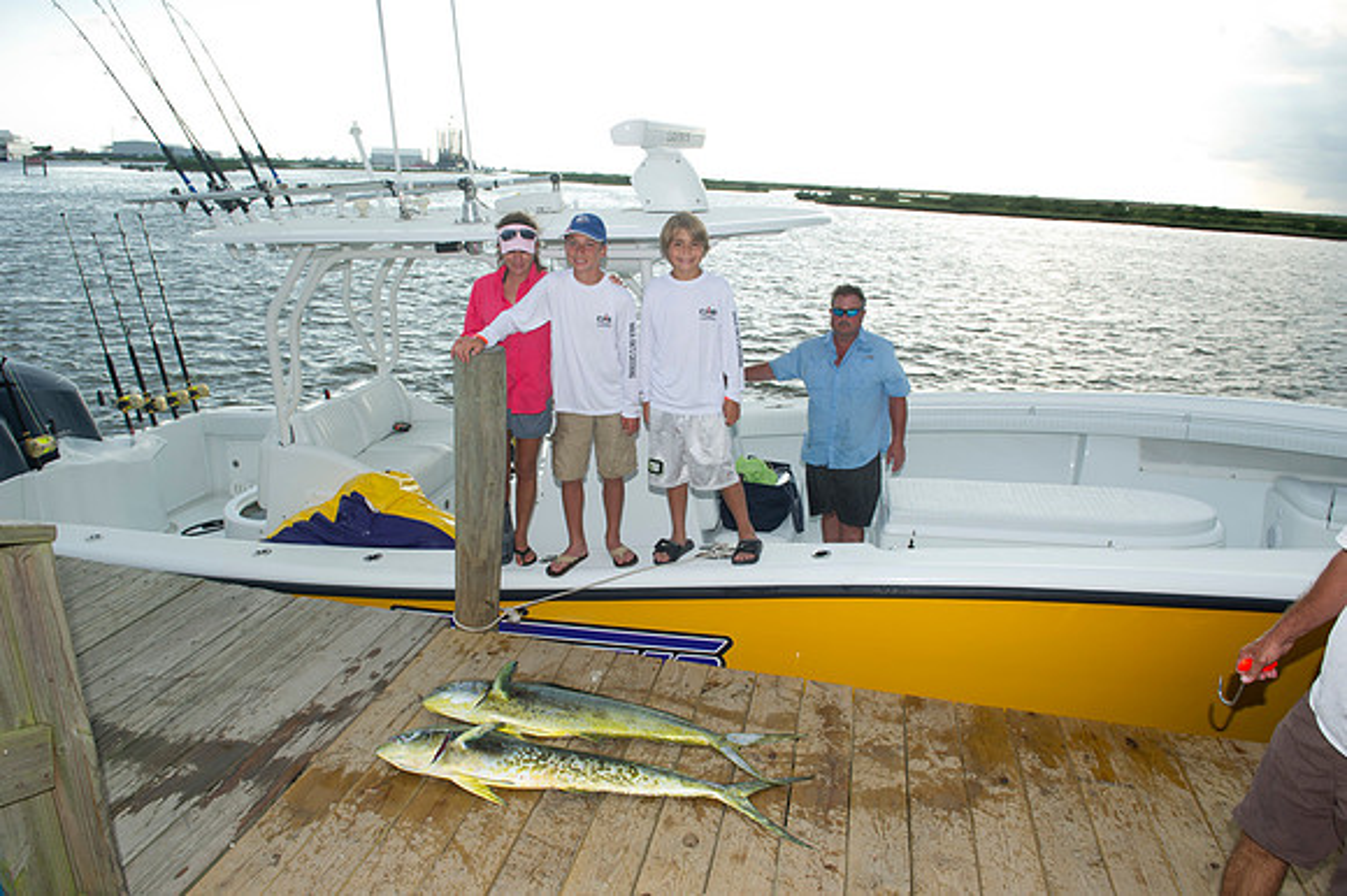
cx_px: 674
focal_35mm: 24
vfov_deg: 53.1
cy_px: 448
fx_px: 897
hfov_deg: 73.8
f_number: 6.3
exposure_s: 1/200
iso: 200
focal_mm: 24
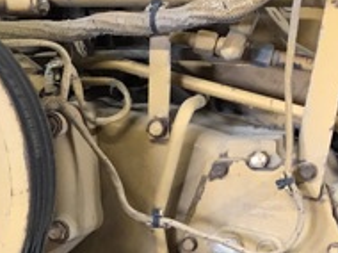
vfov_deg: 12.2
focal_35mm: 118
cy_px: 317
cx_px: -112
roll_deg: +2.9
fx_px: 1151
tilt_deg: -14.3
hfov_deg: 15.8
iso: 100
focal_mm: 3.99
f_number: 1.8
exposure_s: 1/15
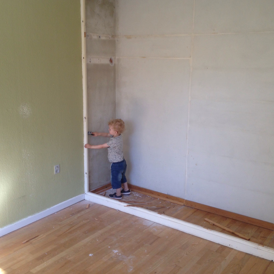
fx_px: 376
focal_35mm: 42
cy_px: 135
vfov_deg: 40.0
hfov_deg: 40.0
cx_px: 142
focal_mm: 4.28
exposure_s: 1/60
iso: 50
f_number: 2.4
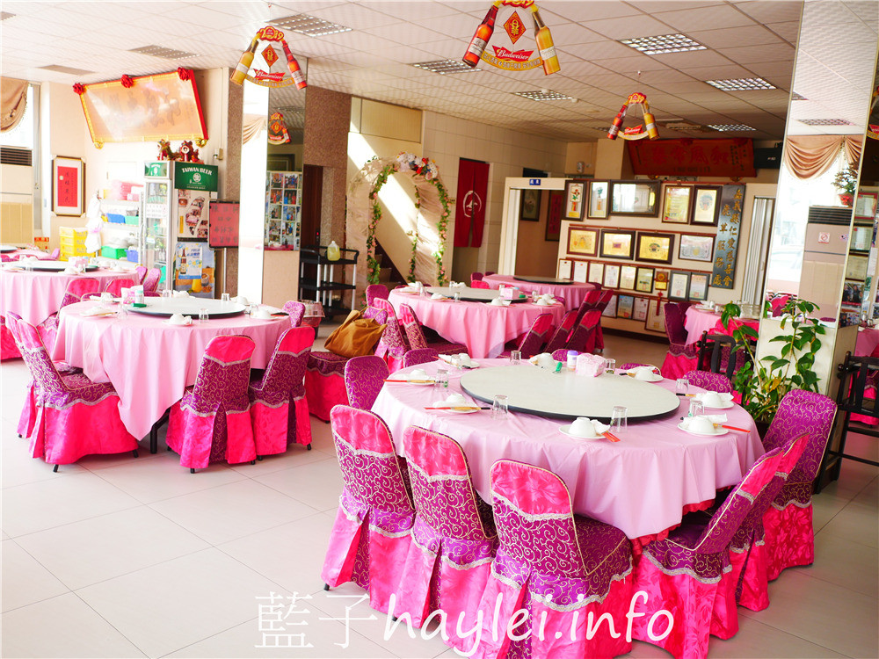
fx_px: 762
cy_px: 330
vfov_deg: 46.8
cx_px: 440
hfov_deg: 60.0
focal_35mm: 30
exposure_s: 1/125
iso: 200
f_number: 2
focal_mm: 15
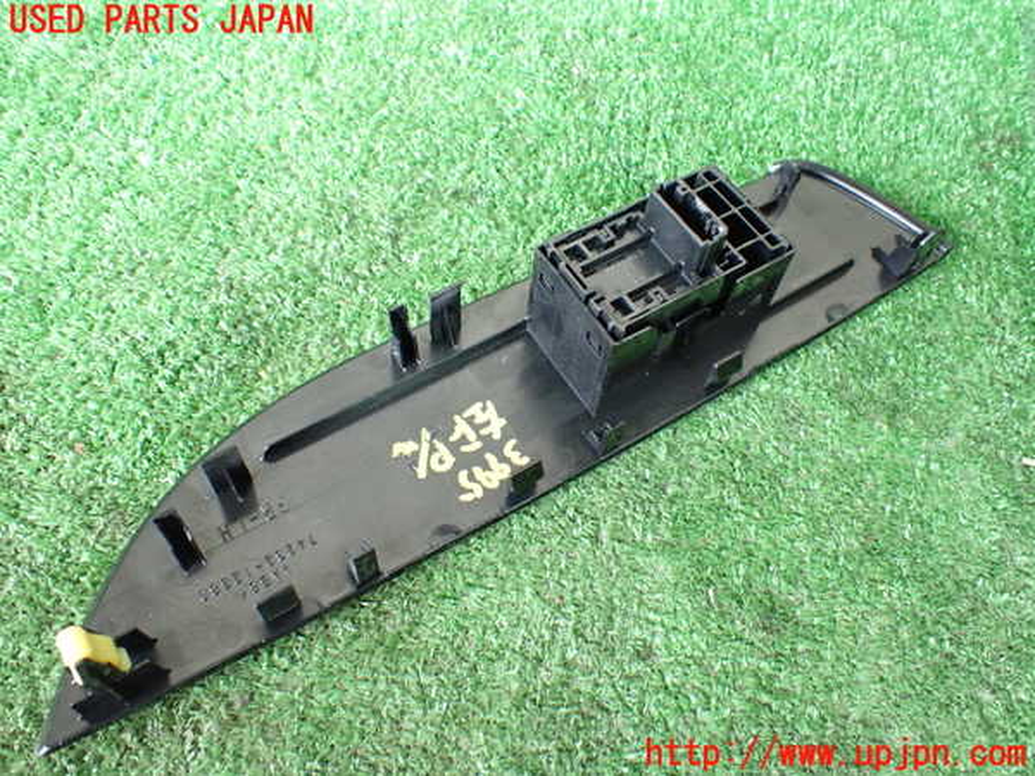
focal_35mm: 30
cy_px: 388
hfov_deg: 60.0
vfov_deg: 46.8
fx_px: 897
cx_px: 518
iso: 800
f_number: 2.3
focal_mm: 5.4
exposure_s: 1/60
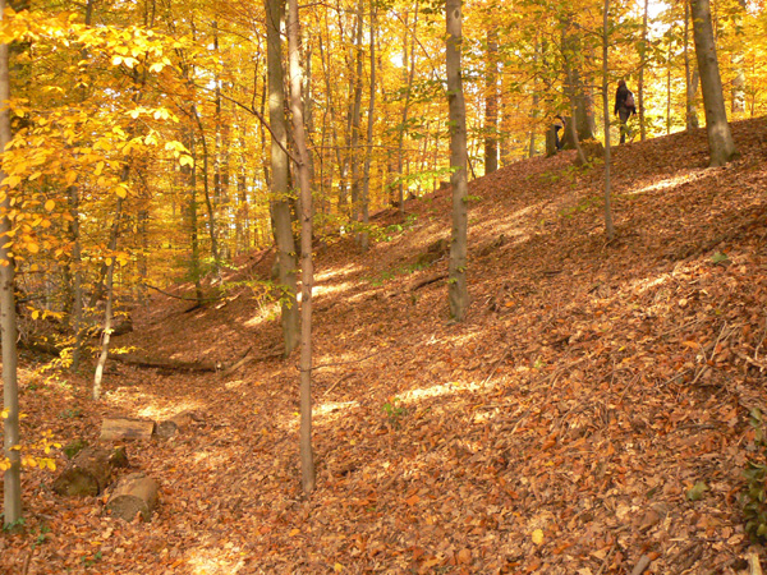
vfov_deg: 39.7
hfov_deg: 51.4
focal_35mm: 36
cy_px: 288
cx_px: 384
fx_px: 798
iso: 400
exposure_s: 1/80
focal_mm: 6
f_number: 3.6
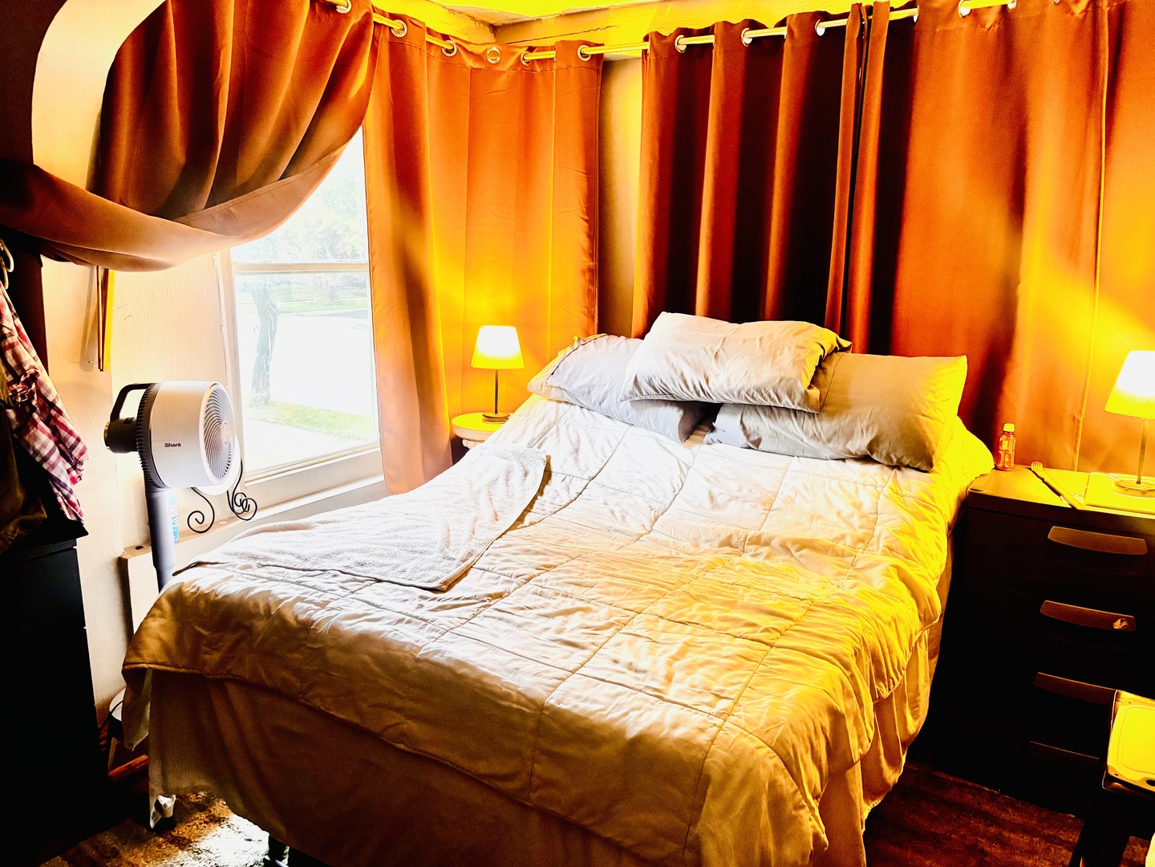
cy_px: 434
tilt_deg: -10.9
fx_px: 868
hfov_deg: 67.3
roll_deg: -0.4
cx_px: 578
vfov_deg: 53.1
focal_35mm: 26
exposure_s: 1/60
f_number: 1.6
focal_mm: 5.96
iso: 250
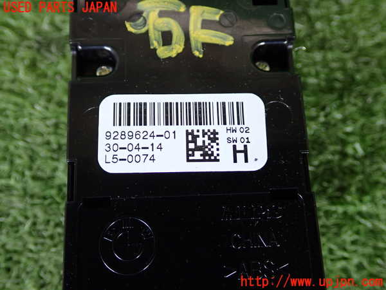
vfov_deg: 37.7
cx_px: 193
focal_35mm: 38
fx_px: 424
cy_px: 145
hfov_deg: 49.0
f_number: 2.7
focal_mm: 6.83
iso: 320
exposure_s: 1/60
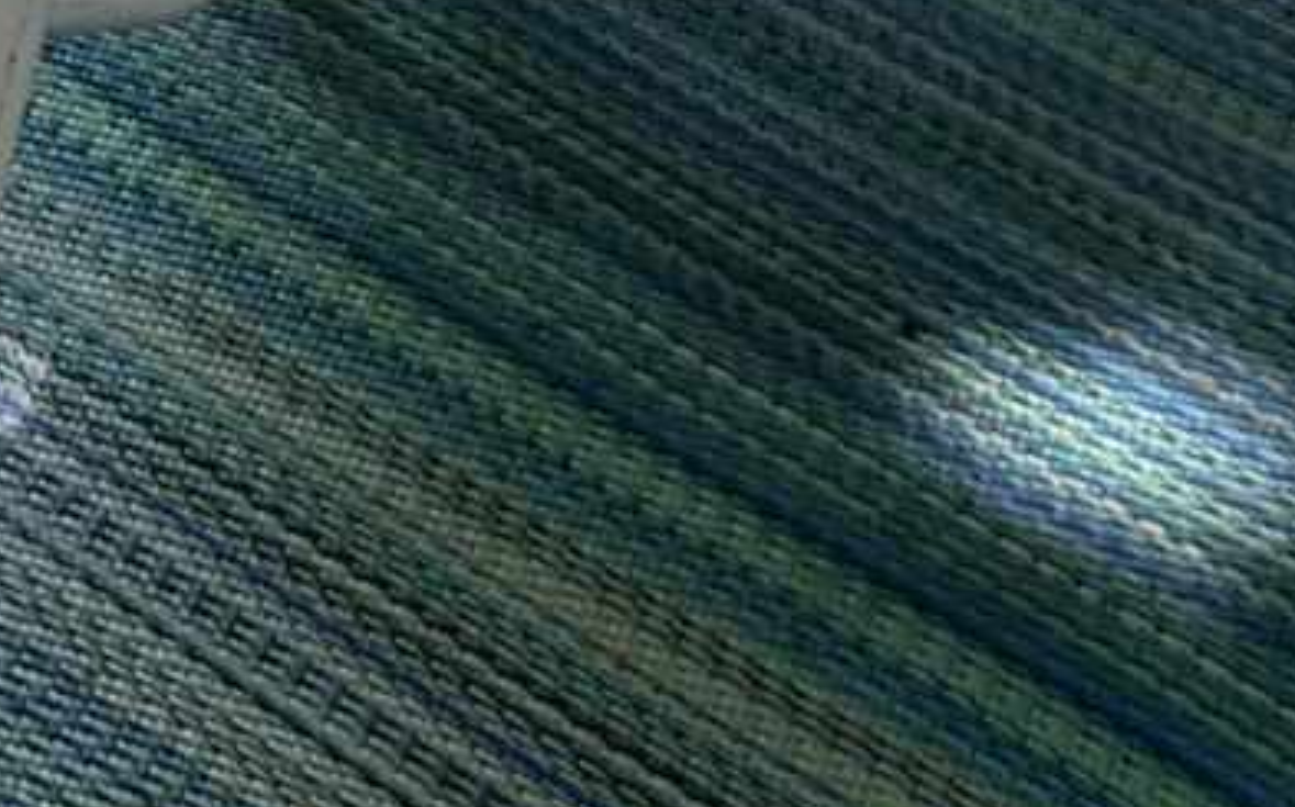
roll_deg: +0.4
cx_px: 896
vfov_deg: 5.7
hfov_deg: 10.5
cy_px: -2414
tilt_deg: -9.7
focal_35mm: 199
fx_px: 7018
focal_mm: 6.76
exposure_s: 1/176
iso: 80
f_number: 1.78
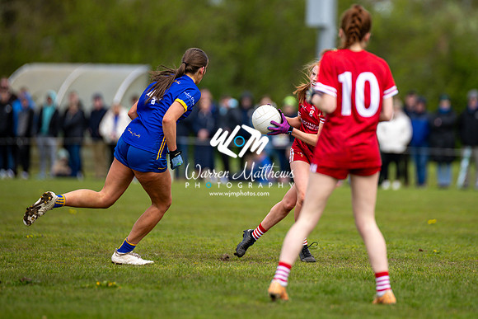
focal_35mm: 410
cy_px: 137
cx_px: 275
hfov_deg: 5.0
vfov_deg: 3.4
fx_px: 5440
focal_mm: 300
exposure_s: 1/2500
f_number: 2.8
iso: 220
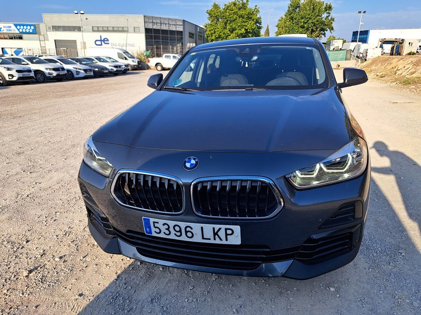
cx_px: 210
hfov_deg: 71.6
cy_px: 158
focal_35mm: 24
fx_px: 292
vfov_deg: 56.8
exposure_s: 1/717
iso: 50
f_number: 1.8
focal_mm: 5.23
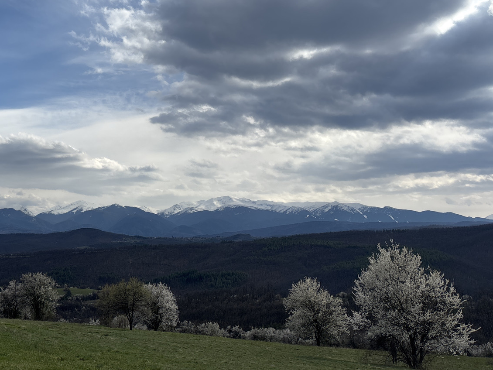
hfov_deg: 39.7
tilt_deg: +14.2
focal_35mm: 46
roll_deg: +0.4
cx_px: 104
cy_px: 85
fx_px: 655
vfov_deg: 30.9
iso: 50
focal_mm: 5.96
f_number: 1.6
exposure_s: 1/6711
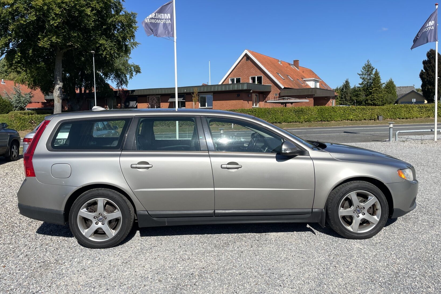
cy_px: 141
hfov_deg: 65.5
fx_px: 343
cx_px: 213
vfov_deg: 46.4
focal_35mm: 28
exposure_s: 1/5291
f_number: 1.6
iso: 32
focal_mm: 4.2
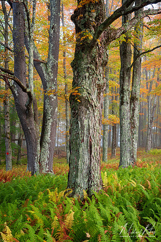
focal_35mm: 50
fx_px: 335
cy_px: 121
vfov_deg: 39.6
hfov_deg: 27.0
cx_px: 80
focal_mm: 50
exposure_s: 1/2.5
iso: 64
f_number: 11
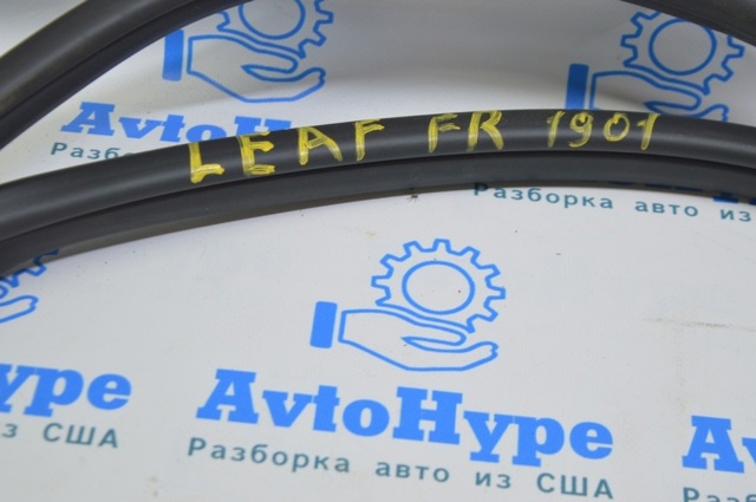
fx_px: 1730
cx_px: 378
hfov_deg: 24.6
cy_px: 251
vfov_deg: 16.5
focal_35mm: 82
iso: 400
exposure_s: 1/20
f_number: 5.6
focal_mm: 55
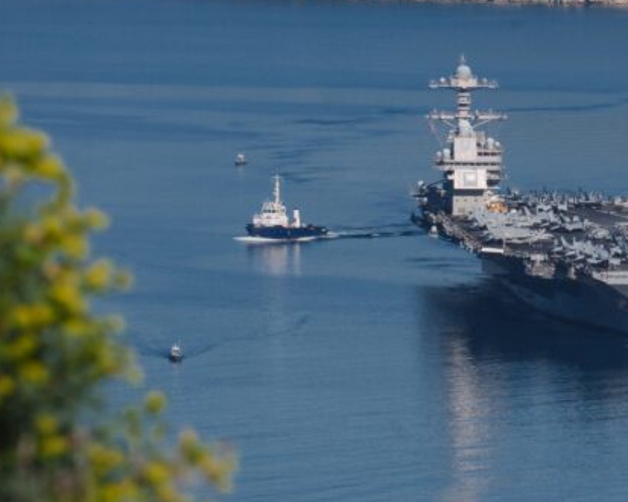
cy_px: 275
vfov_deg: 3.0
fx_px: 9735
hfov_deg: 3.7
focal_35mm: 524
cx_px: 561
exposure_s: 1/500
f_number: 16
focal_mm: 200
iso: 500
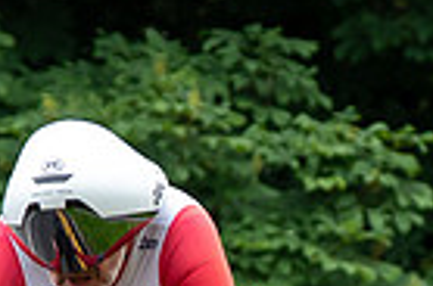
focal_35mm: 724
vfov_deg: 1.9
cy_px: 770
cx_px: -62
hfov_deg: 2.9
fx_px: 8688
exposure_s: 1/1000
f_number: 3.5
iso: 500
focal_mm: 70
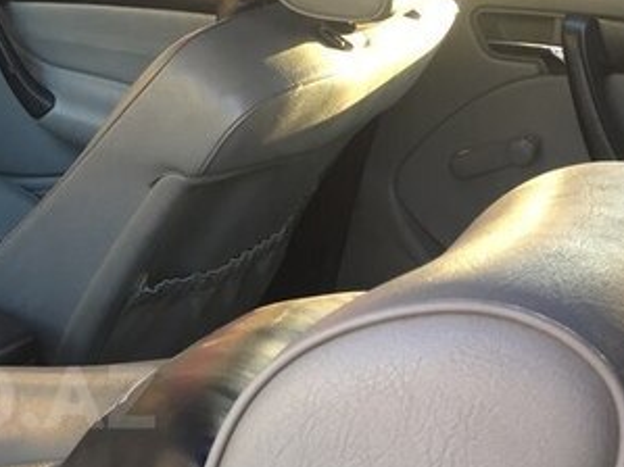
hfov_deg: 27.7
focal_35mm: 64
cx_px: -58
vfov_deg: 22.5
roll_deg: -0.6
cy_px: 397
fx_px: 1153
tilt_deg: -27.8
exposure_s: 1/33
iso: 32
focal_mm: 4.15
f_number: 2.2
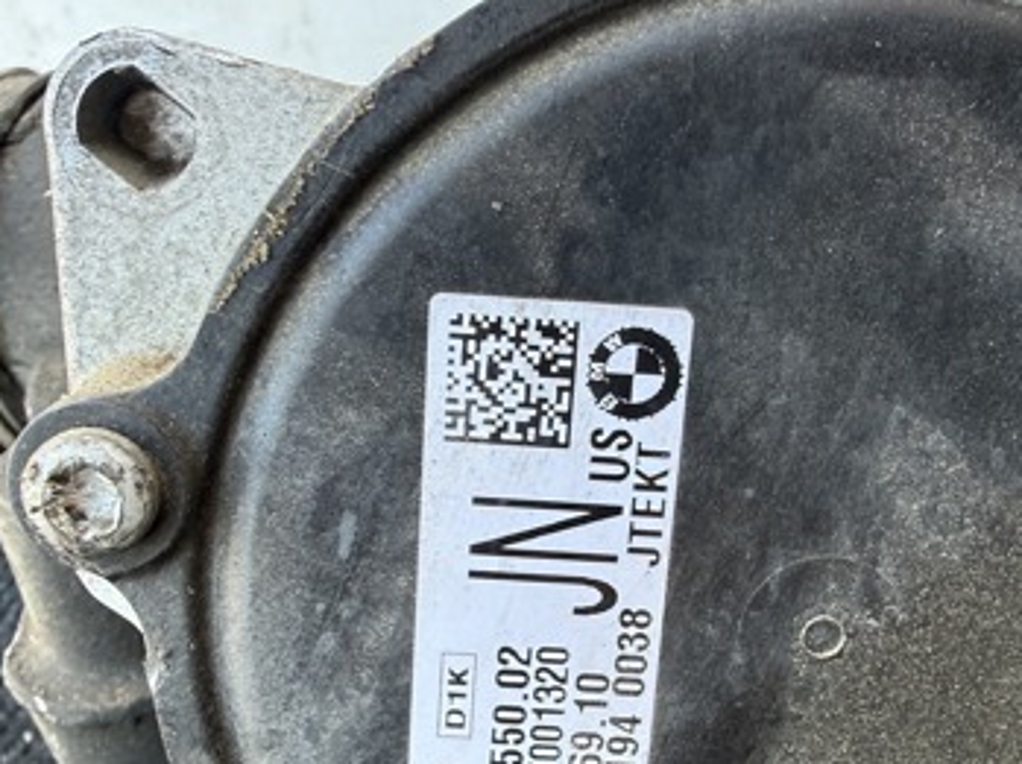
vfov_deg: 32.2
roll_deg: +6.1
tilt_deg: -41.1
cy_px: 581
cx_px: 674
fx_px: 1298
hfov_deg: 42.5
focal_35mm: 44
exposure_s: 1/99
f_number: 2.2
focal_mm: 2.22
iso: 100
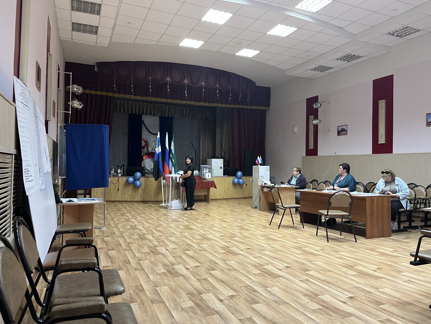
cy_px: 162
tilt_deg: +1.1
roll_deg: -1.1
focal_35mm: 26
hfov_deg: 67.3
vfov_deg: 53.1
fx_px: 324
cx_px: 216
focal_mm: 5.1
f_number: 1.6
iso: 200
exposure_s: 1/50
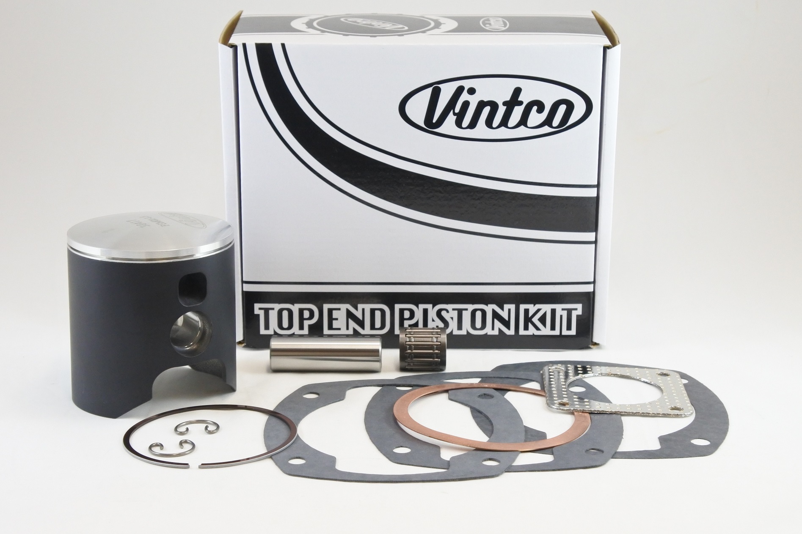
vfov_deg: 21.2
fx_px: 1426
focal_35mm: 64
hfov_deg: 31.4
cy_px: 267
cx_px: 401
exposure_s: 1/100
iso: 800
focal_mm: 24
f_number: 5
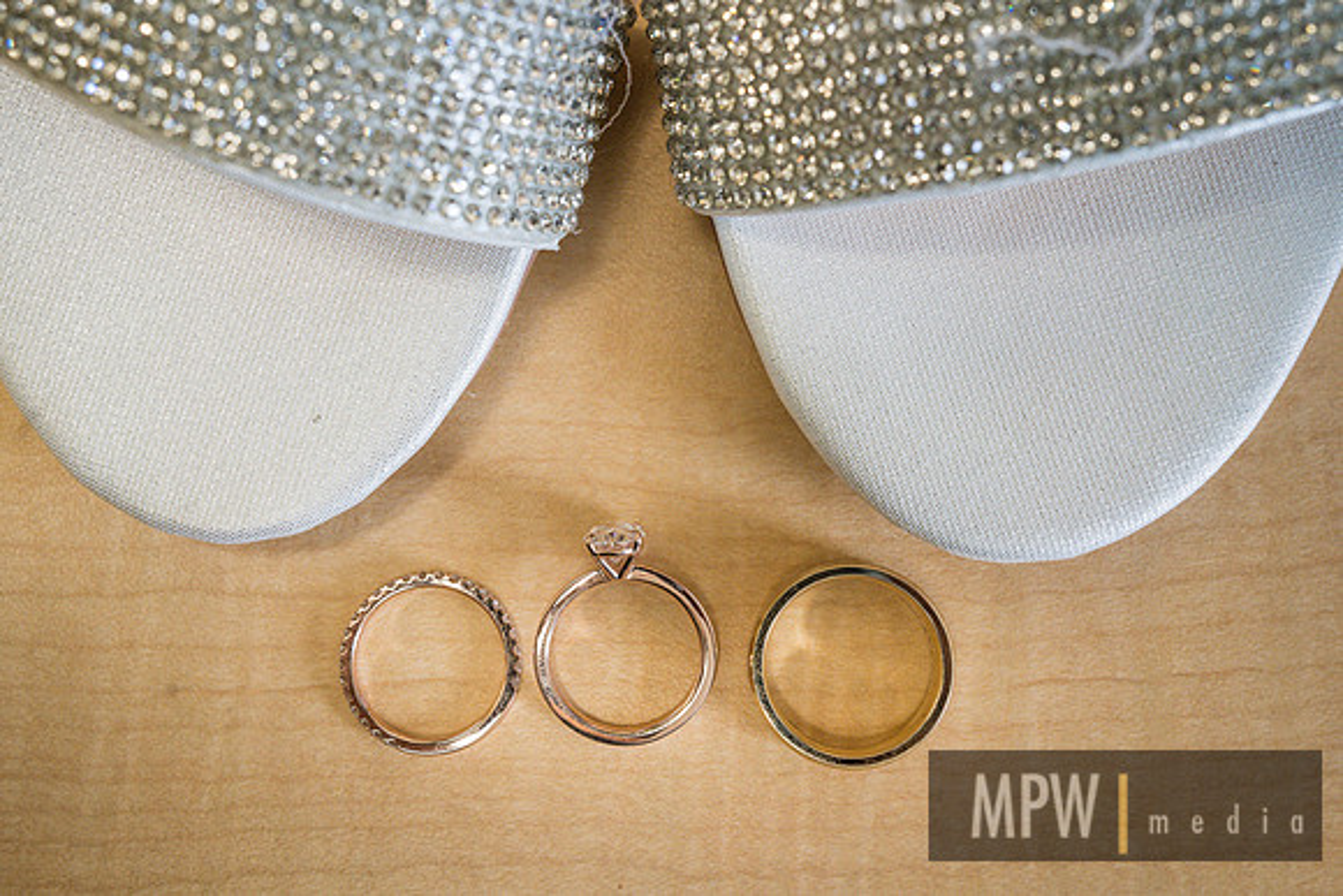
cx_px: 672
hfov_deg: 53.3
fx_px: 1338
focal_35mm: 36
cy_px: 448
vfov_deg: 37.0
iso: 2000
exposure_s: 1/125
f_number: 8
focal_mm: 35
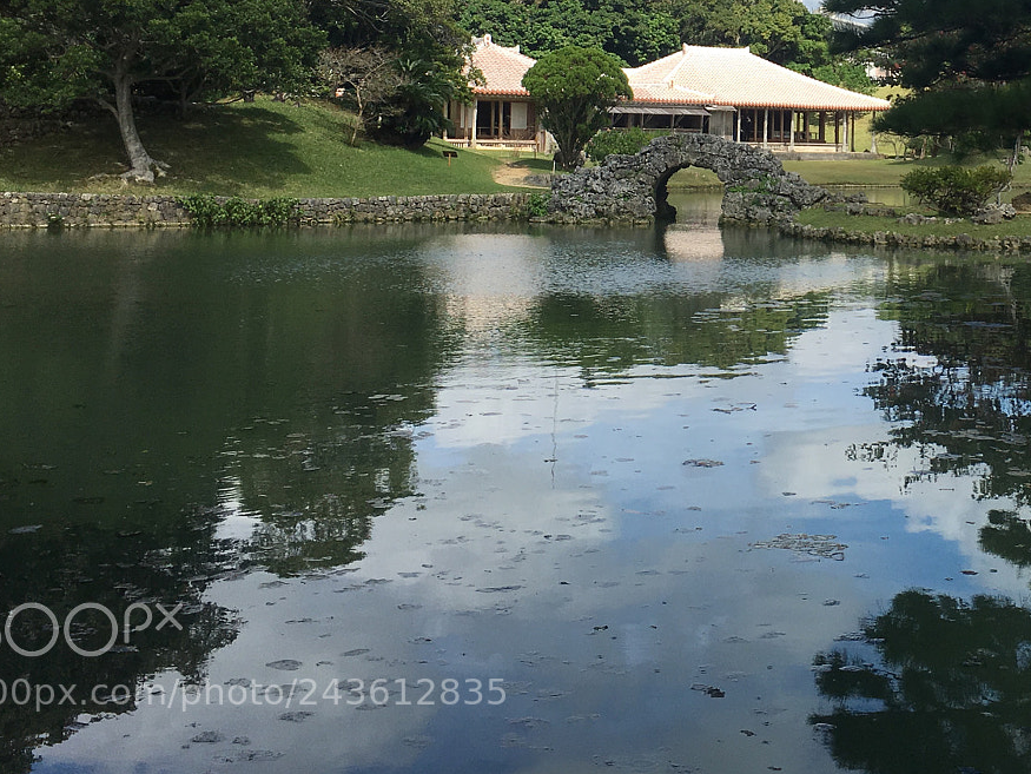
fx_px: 1579
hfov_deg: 35.0
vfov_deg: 26.6
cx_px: 833
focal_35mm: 53
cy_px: 78
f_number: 2.2
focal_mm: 4.15
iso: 25
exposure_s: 1/1832
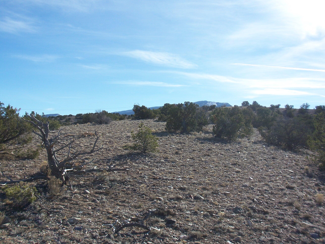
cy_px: 122
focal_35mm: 39
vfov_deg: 36.8
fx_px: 366
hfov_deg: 47.9
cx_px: 162
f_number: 3.9
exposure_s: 1/640
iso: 64
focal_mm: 6.4
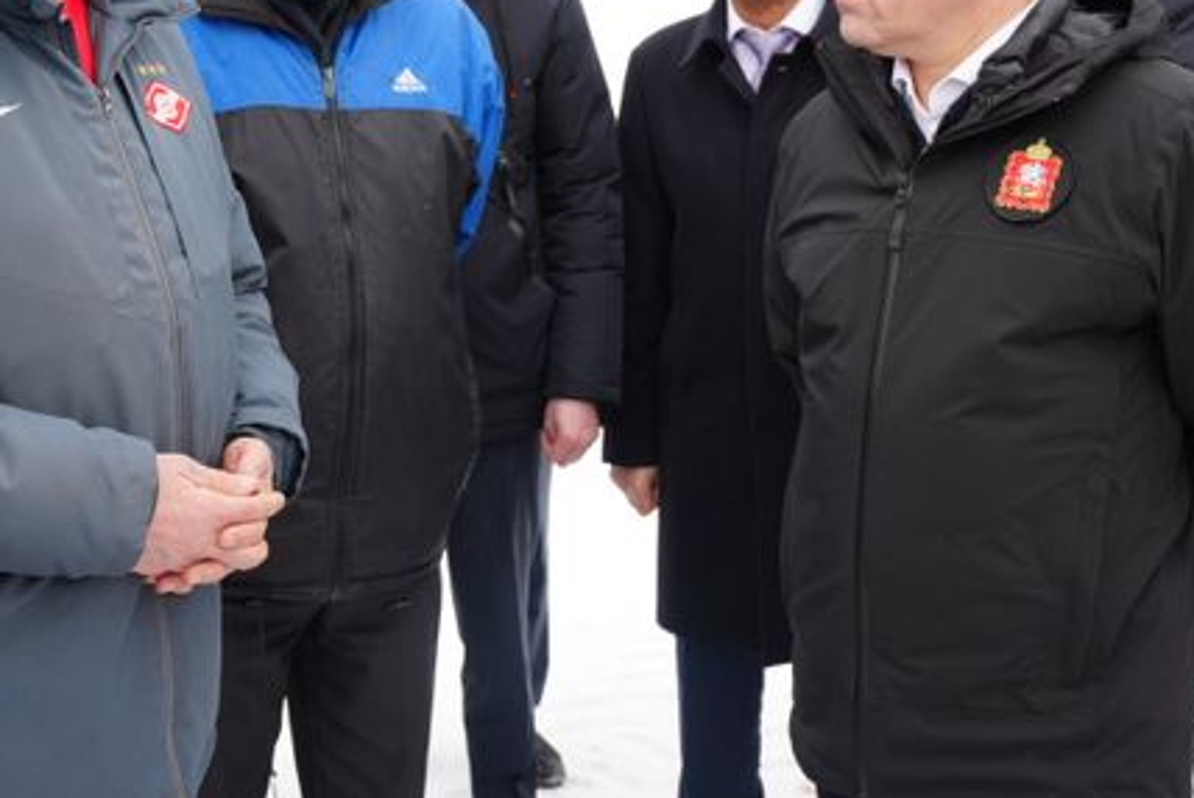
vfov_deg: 23.7
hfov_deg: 35.0
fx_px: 1892
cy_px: 257
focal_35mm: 57
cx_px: 570
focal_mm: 35
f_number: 6.3
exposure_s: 1/200
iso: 500
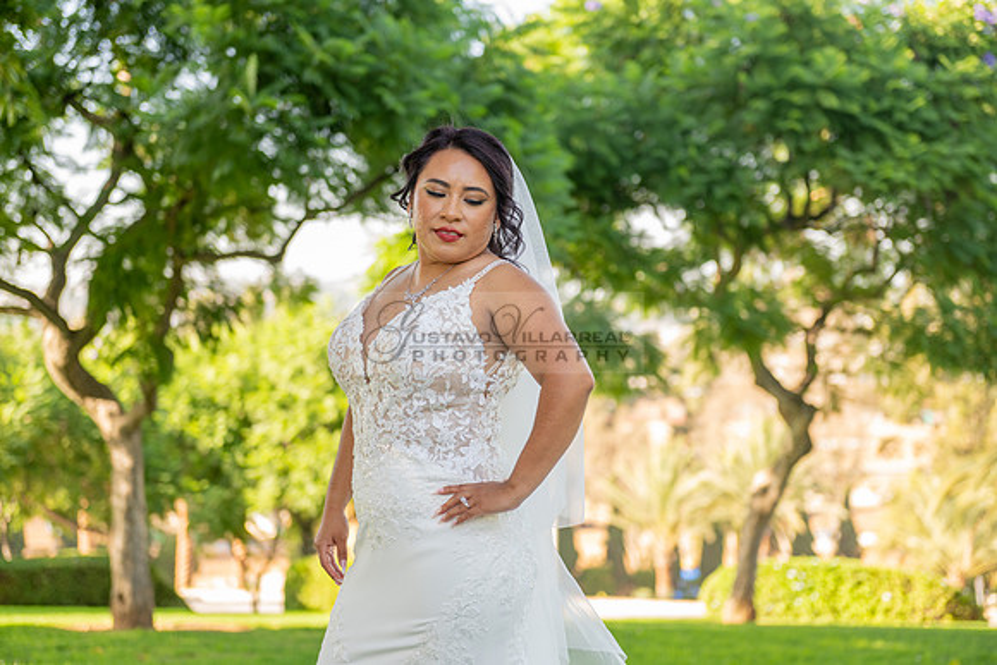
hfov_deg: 28.8
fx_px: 1939
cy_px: 332
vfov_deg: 19.5
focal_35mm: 70
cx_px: 498
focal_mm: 70
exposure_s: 1/200
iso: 200
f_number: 3.5
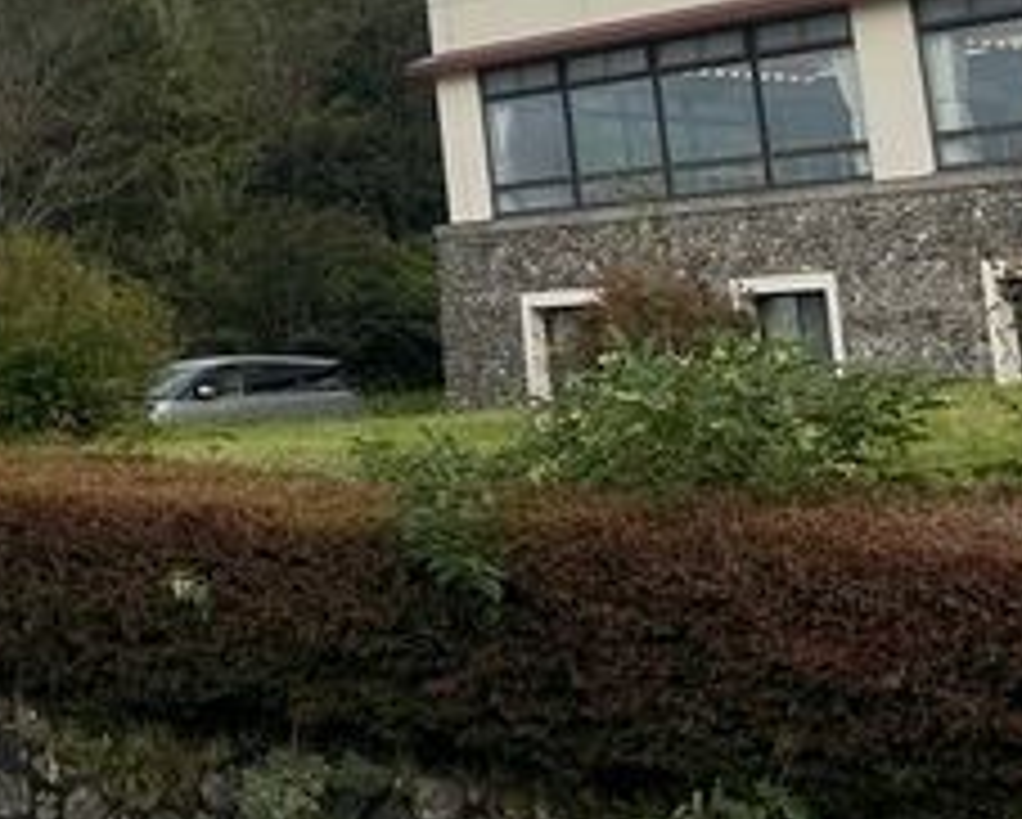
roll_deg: -0.2
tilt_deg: +13.2
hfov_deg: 18.4
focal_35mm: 84
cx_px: -759
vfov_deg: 17.5
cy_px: -160
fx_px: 2543
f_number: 1.78
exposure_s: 1/4762
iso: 80
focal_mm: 6.86
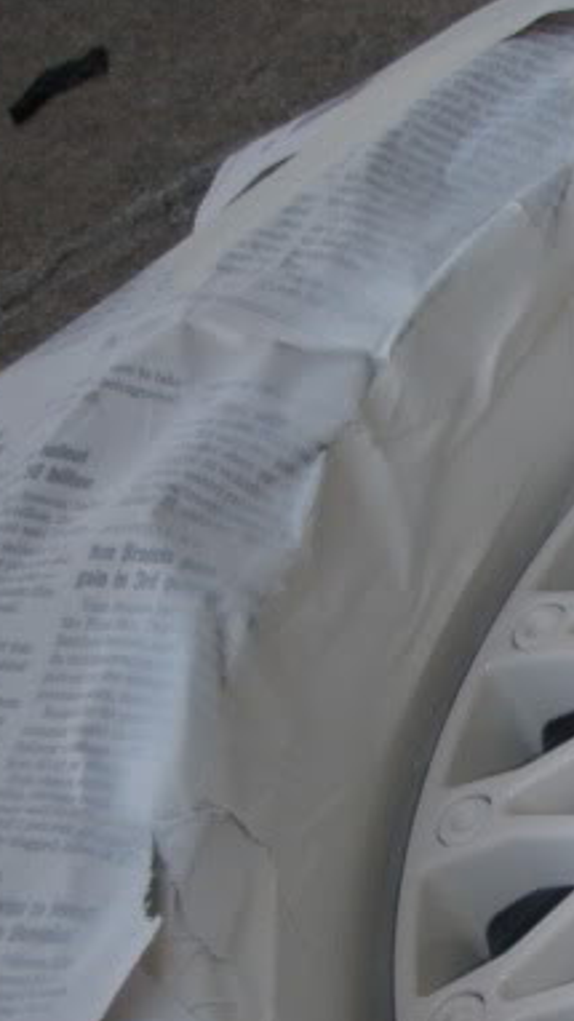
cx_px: 1241
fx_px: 3002
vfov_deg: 19.2
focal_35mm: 111
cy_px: 698
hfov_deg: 9.9
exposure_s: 1/30
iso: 100
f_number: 3.5
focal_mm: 6.7
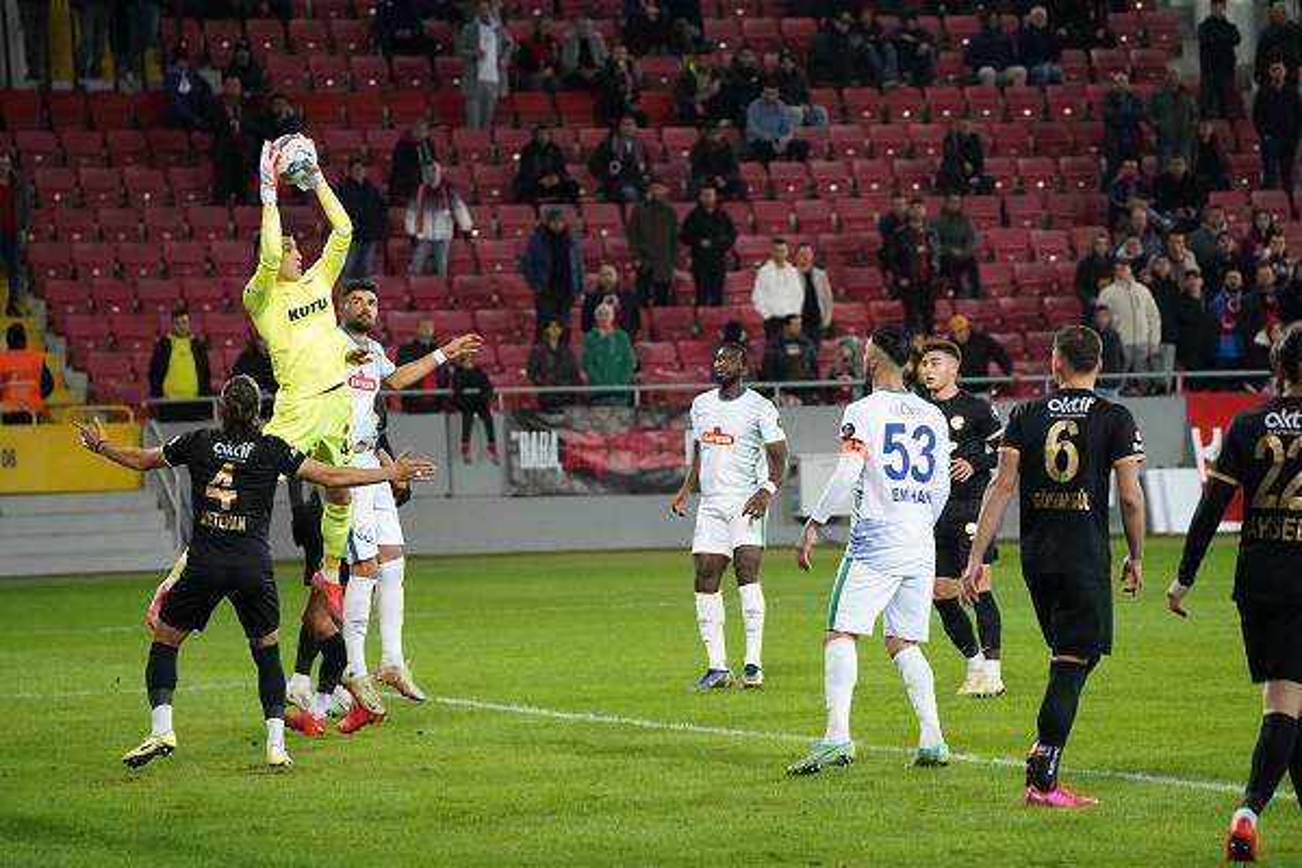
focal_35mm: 194
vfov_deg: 7.1
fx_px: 7016
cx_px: 651
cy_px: 434
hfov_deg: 10.6
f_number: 5.6
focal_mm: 194
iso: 12800
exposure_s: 1/2000
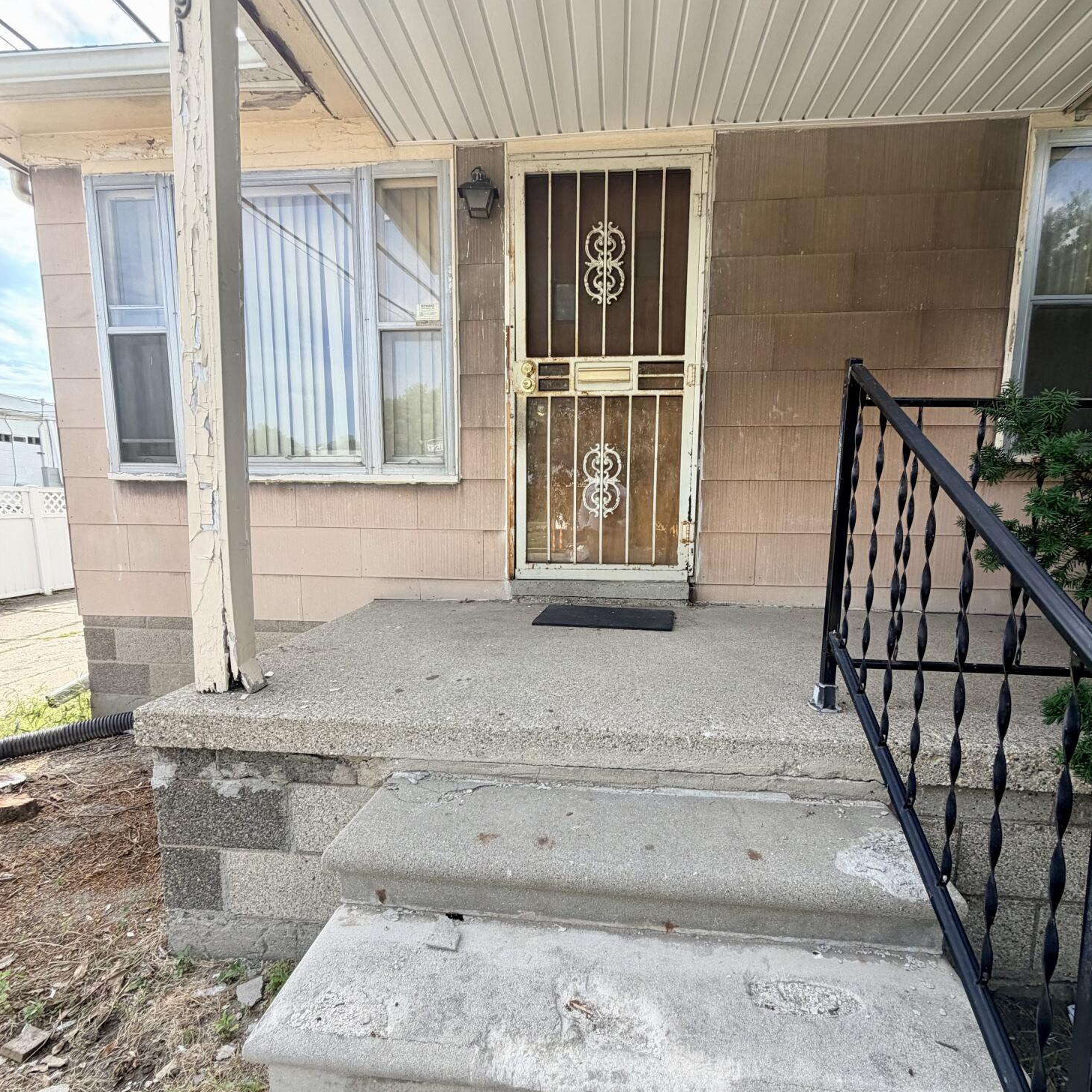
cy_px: 592
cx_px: 560
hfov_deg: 84.0
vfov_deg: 83.8
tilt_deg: -7.6
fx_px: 607
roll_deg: -0.9
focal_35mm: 17
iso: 64
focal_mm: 2.22
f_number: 2.2
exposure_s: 1/502
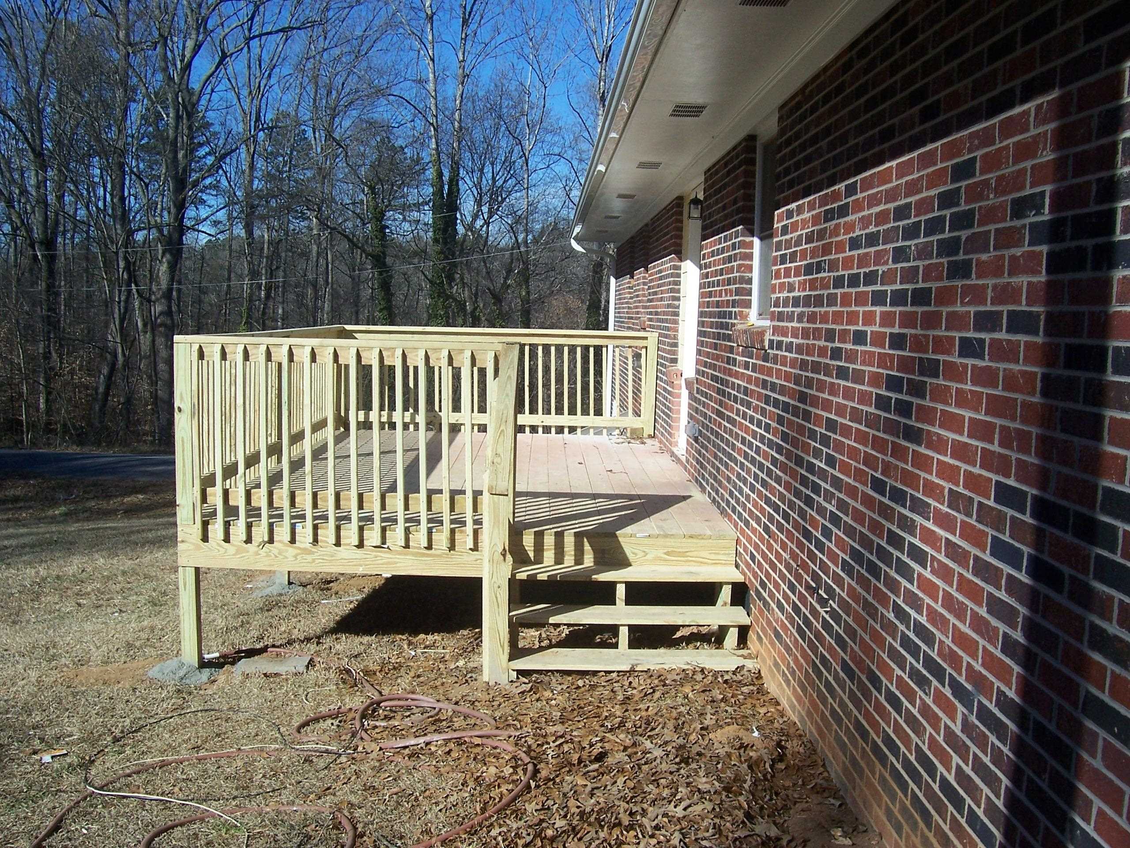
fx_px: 1110
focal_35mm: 34
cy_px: 424
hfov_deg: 54.0
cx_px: 565
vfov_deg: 41.8
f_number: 5.6
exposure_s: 1/500
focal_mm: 5.6
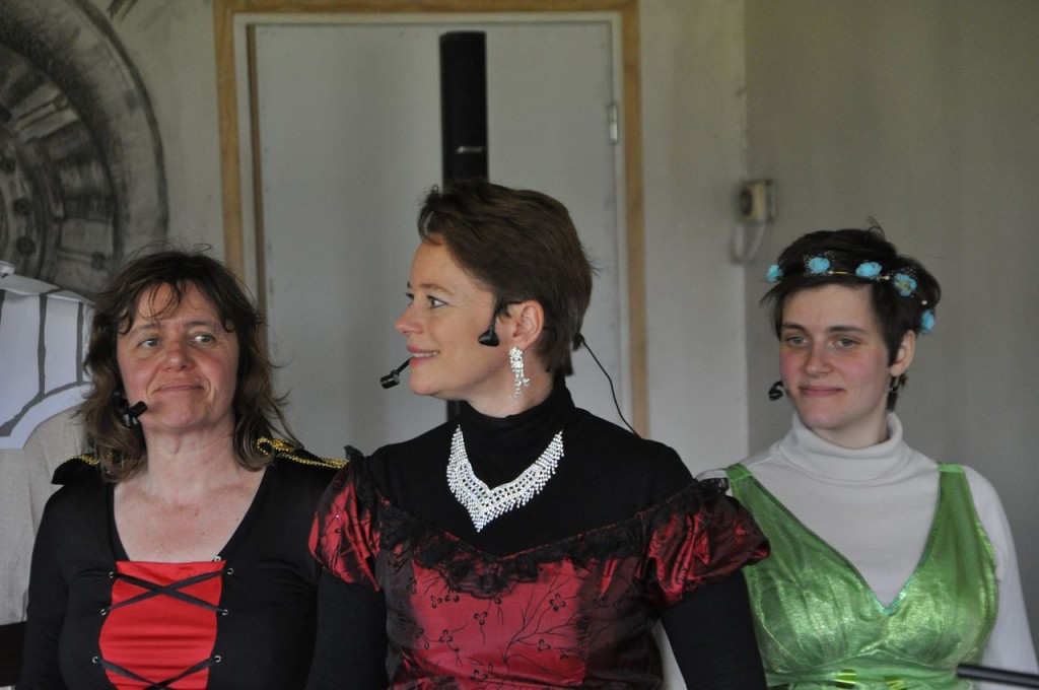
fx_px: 5405
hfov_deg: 11.0
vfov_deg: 7.3
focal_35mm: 188
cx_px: 520
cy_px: 345
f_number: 5.6
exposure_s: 1/80
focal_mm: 125
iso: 1600
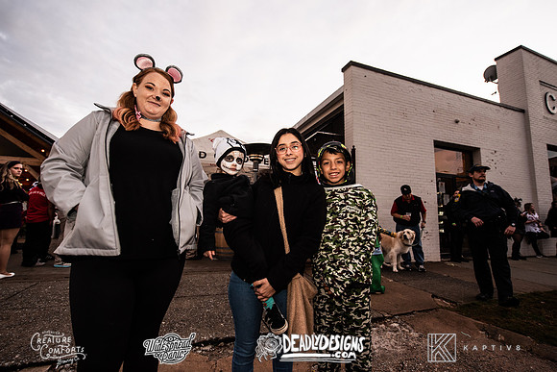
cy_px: 186
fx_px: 263
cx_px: 278
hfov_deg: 93.3
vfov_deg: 70.5
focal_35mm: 17
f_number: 4
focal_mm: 17
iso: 800
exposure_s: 1/100
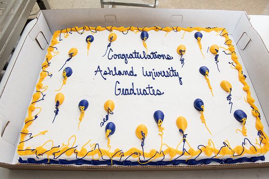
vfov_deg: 53.2
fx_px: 179
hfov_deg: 73.7
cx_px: 134
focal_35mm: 24
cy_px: 90
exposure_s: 1/200
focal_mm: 24
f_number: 8
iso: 1250
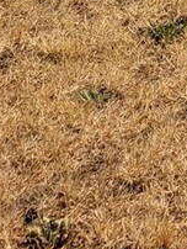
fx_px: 1330
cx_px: 575
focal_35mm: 185
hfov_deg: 7.1
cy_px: -561
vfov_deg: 8.5
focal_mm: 5.4
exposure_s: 1/2198
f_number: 1.8
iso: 40
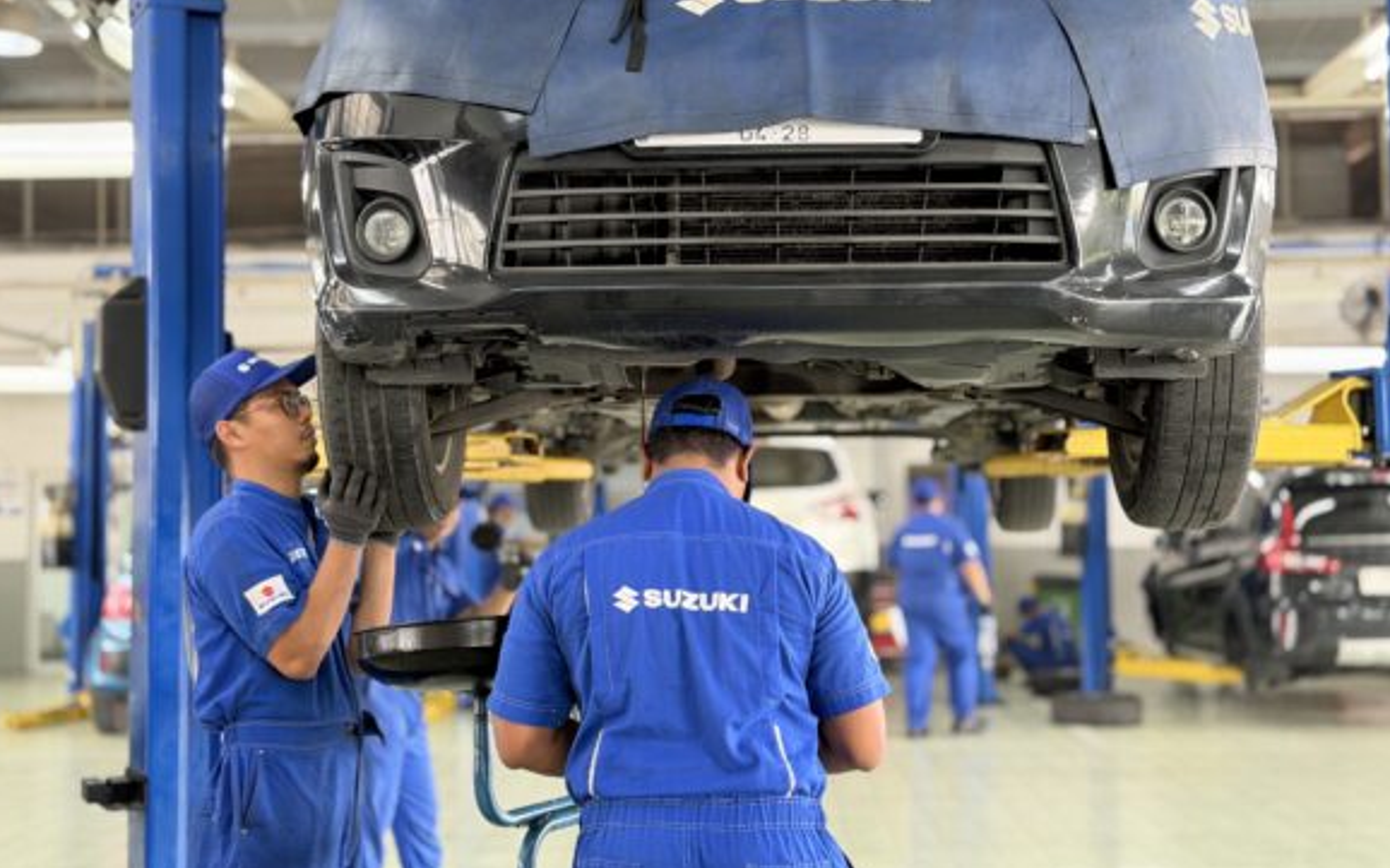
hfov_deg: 38.9
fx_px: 1969
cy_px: 376
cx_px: 682
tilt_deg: +4.1
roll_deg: +0.1
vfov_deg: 24.8
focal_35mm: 52
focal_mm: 6.76
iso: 250
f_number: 1.78
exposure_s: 1/60
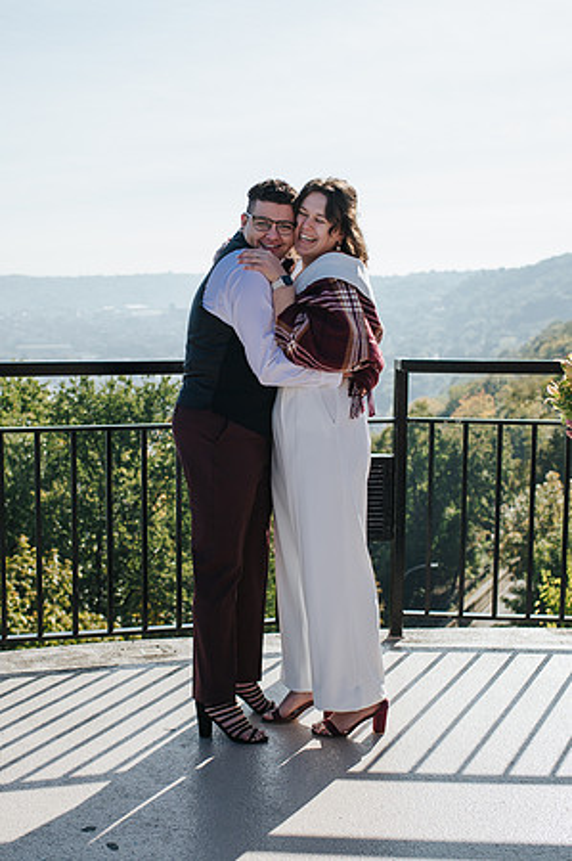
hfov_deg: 25.6
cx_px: 245
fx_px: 1257
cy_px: 431
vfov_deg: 37.8
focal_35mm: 53
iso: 100
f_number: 3.2
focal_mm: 35
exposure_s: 1/1000
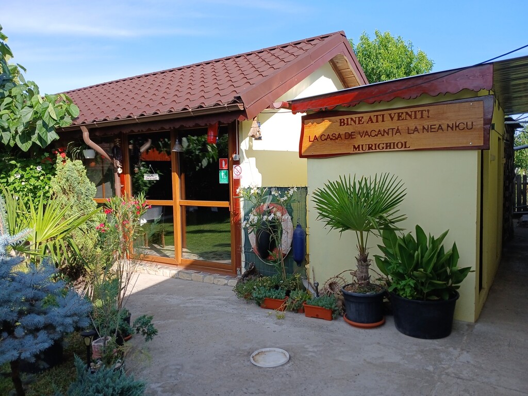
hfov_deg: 67.3
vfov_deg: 53.1
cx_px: 264
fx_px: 397
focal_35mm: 26
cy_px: 198
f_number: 1.8
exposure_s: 1/277
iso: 20
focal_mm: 3.98
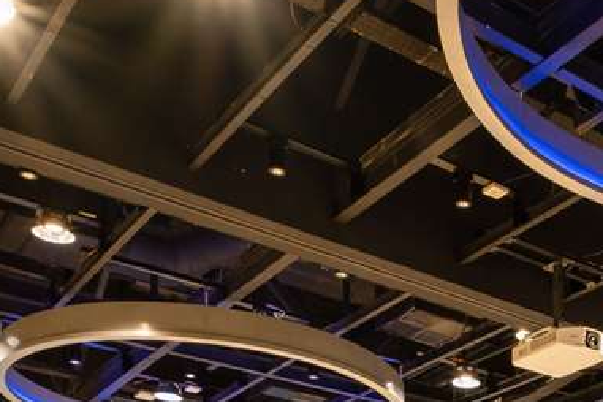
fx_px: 988
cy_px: 744
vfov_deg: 17.9
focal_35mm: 59
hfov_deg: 31.4
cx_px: 601
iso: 100
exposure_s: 3
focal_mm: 10
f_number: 11
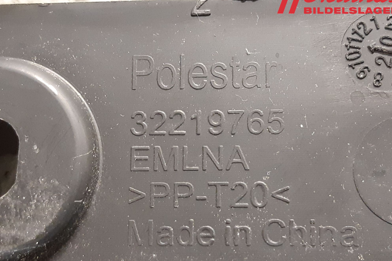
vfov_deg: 46.4
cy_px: 132
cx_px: 196
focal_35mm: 28
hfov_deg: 65.5
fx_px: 305
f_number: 1.7
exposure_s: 1/25
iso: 320
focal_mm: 3.93
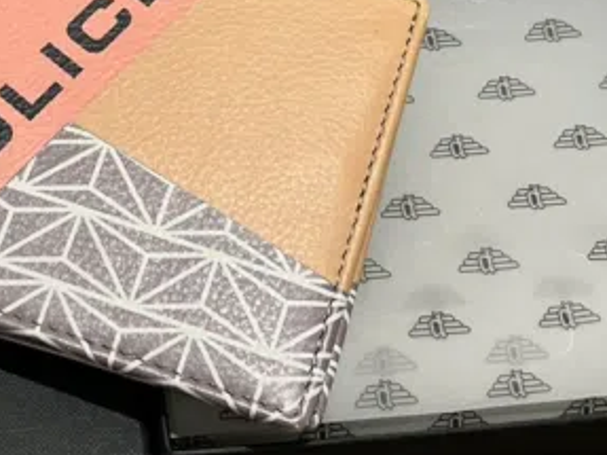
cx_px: 85
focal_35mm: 58
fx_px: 1017
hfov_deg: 32.0
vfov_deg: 23.8
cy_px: -30
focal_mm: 5.7
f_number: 1.5
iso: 100
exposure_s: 1/121
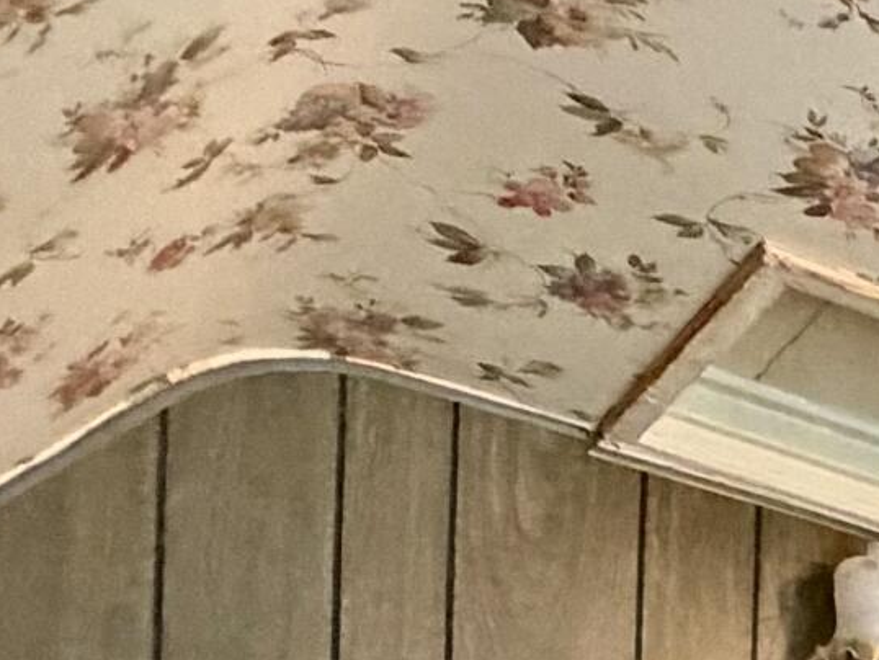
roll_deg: -2.7
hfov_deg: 20.8
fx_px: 1982
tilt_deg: -1.4
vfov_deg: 14.9
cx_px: 1363
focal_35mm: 78
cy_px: 1379
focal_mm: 2.22
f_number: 2.2
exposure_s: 1/40
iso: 1000
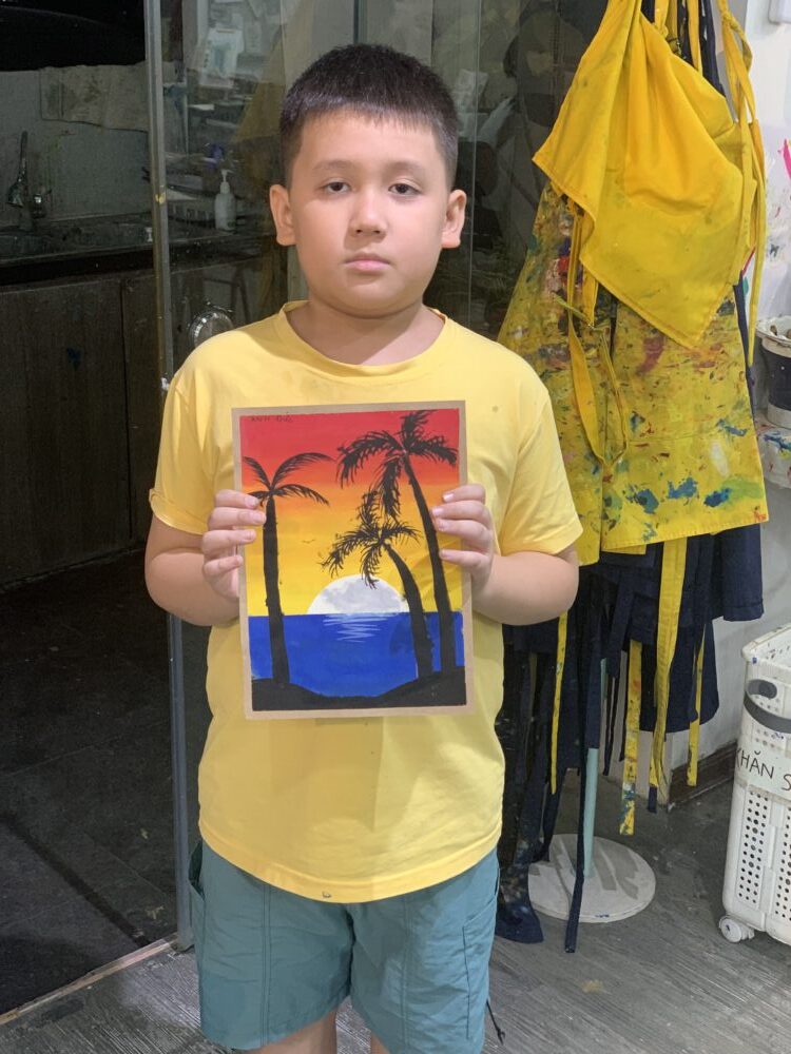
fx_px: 1584
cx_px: 396
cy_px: 527
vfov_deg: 36.8
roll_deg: -1.8
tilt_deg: -19.9
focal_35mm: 52
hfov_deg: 28.0
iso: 125
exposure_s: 1/73
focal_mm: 6
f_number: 2.4
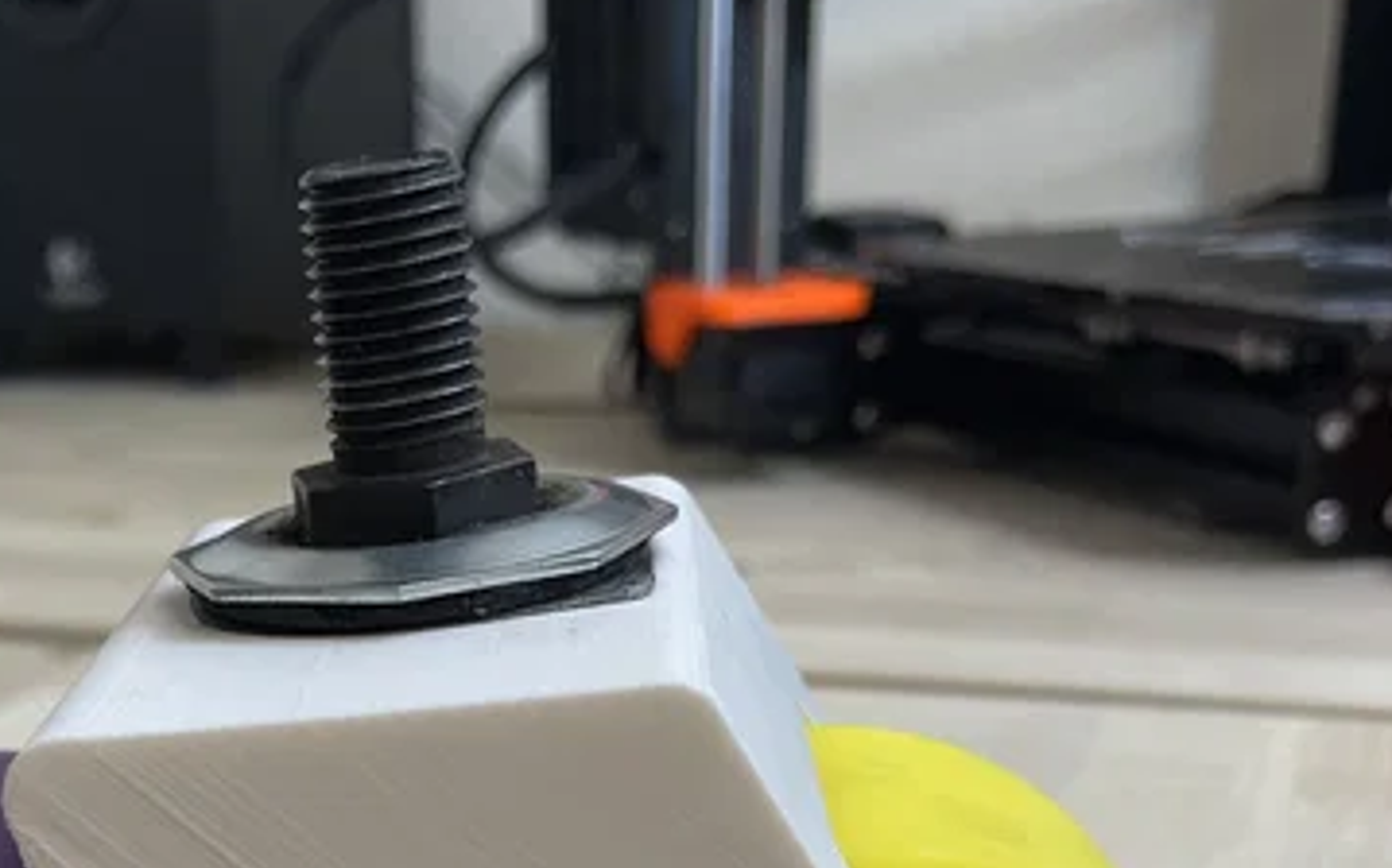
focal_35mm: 64
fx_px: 2427
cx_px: 332
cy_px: 1029
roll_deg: +2.5
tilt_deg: -22.4
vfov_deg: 19.2
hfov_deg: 31.4
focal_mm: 5.1
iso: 100
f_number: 1.6
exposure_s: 1/120
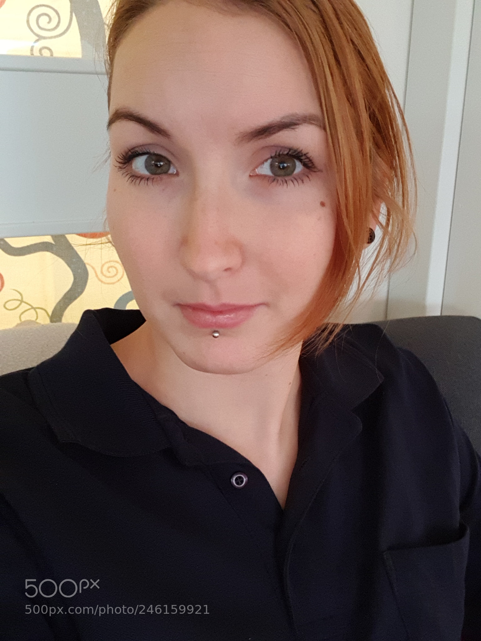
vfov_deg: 69.4
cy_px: 320
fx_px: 463
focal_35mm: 25
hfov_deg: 54.9
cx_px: 240
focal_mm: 2.95
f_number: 1.7
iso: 400
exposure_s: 1/17
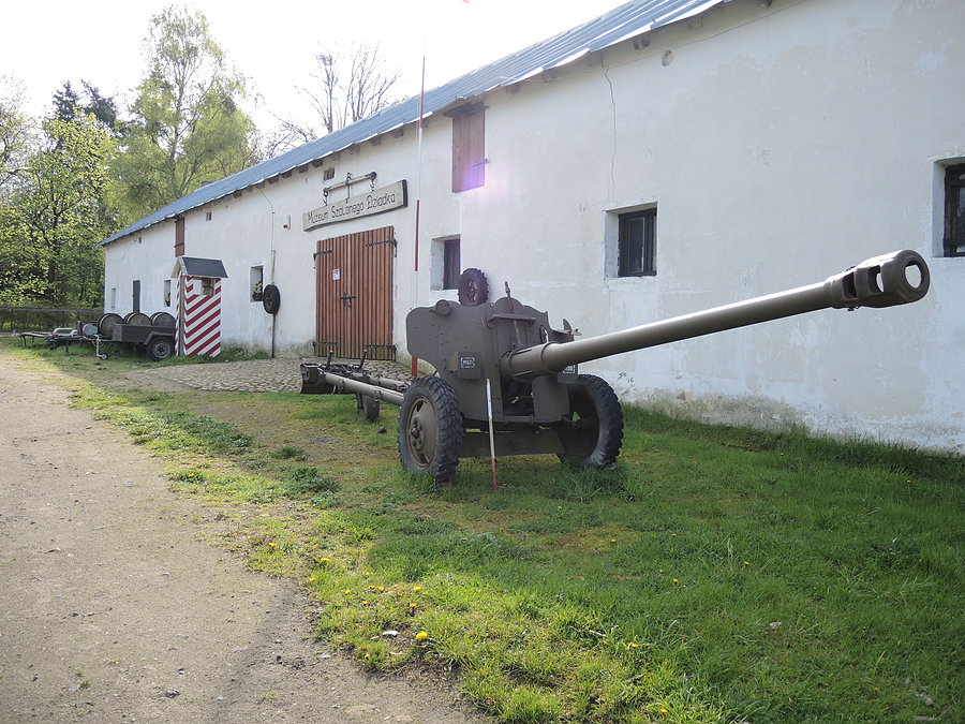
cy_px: 362
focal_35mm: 28
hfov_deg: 63.4
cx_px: 482
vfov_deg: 49.7
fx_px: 781
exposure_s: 1/640
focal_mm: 6
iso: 80
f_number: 2
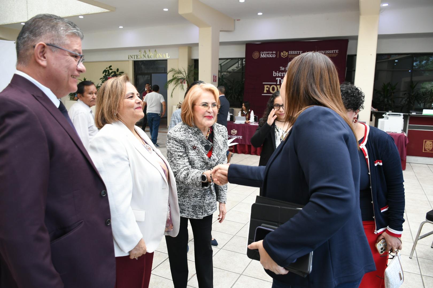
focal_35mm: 27
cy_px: 144
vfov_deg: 47.9
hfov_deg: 67.4
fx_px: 325
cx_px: 216
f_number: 3.5
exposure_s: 1/100
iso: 320
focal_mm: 18
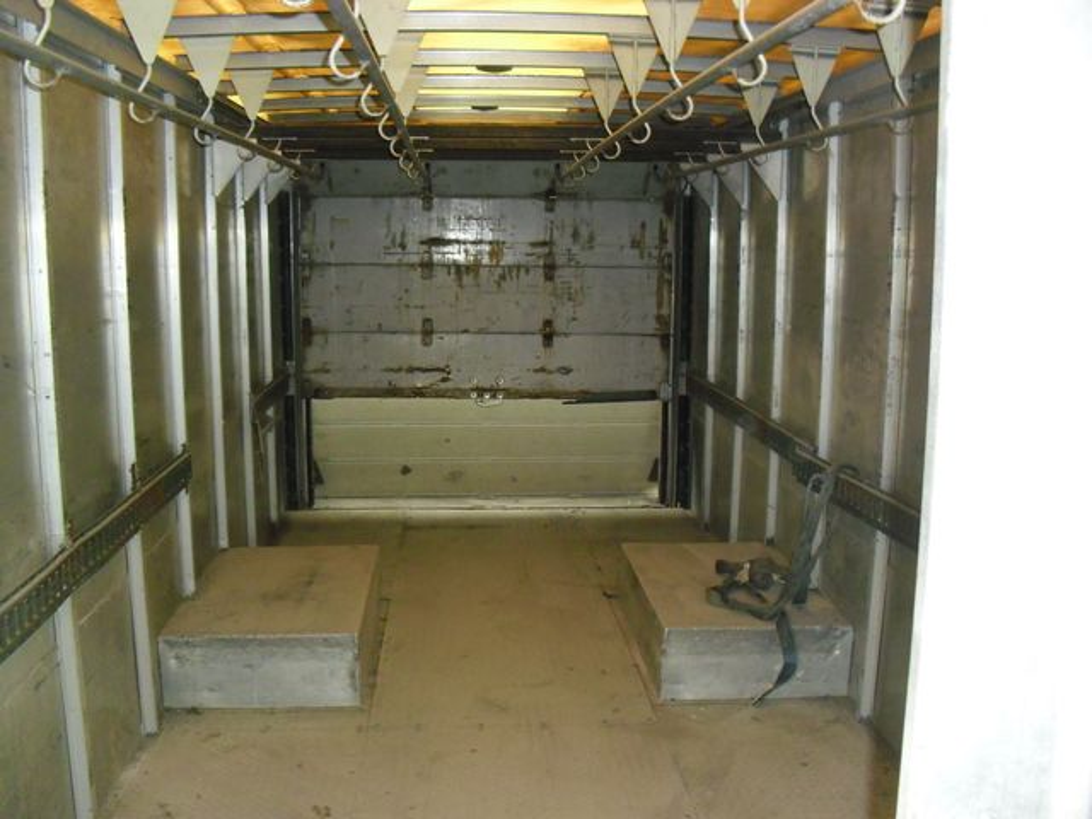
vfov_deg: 39.7
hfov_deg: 51.4
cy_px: 410
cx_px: 546
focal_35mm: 36
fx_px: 1136
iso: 400
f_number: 3.1
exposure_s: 1/60
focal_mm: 6.3
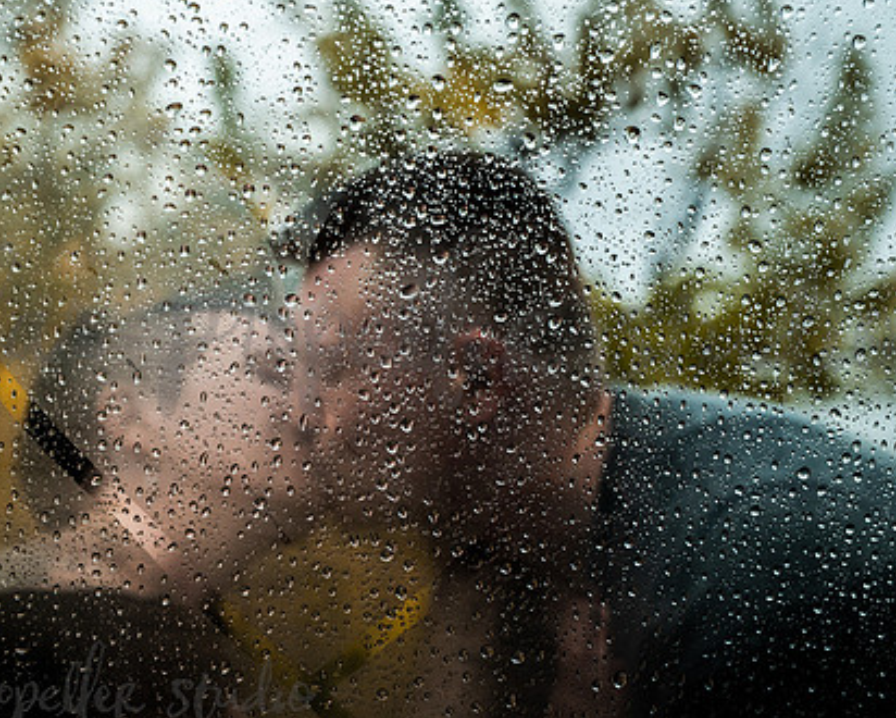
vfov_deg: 23.2
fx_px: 1751
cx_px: 359
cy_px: 322
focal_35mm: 66
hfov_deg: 28.6
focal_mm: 50
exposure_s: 1/125
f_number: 5
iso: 1250
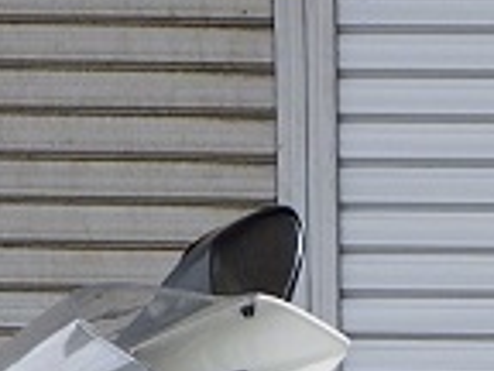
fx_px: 3325
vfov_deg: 6.1
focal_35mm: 233
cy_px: 948
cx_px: 851
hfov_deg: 8.2
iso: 125
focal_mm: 7.5
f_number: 5
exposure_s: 1/200
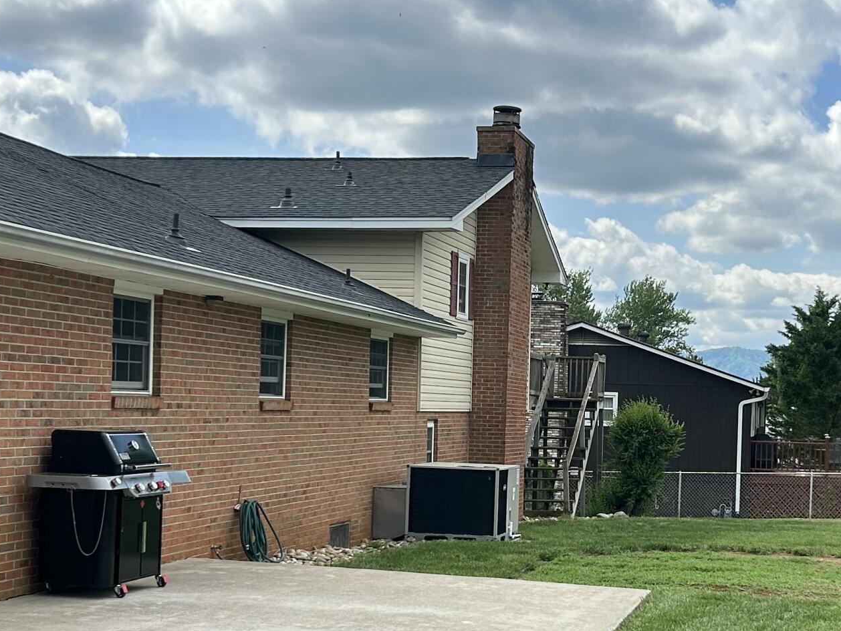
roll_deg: -2.8
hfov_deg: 30.9
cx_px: 587
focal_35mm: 62
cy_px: 449
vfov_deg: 23.5
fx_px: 1507
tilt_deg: -0.7
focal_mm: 5.7
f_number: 1.5
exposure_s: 1/3704
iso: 50
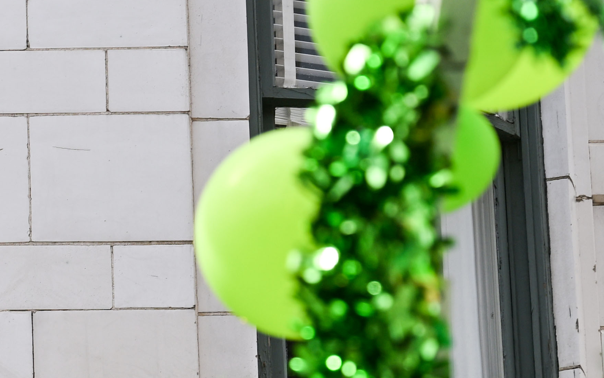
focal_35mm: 334
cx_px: -405
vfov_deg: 3.9
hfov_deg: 6.2
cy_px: 281
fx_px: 5498
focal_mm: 70
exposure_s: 1/500
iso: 64
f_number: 4
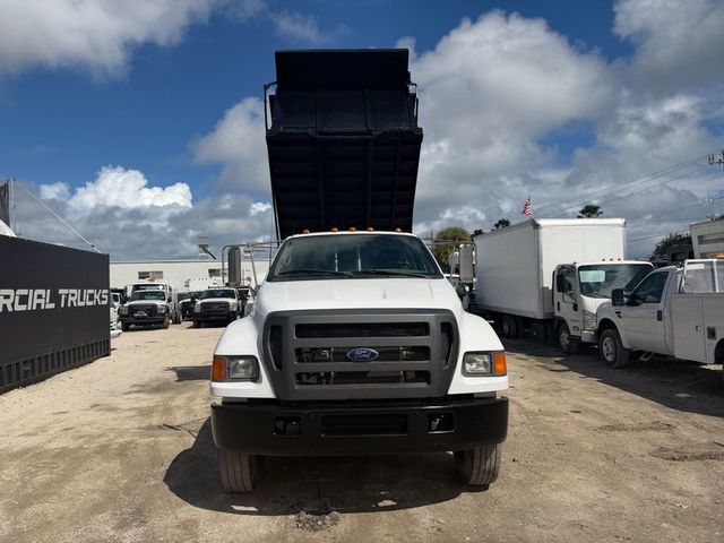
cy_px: 272
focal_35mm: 24
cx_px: 362
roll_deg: +2.3
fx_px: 502
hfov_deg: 71.6
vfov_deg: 56.8
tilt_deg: +6.9
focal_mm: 6.93
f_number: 1.8
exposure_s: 1/10309
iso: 80
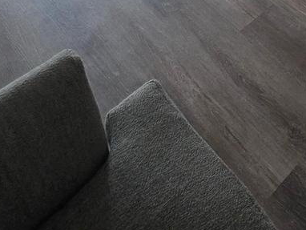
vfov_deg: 20.0
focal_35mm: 49
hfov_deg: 36.2
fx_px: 433
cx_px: 284
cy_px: -200
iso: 250
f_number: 1.9
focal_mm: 2.2
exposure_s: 1/120
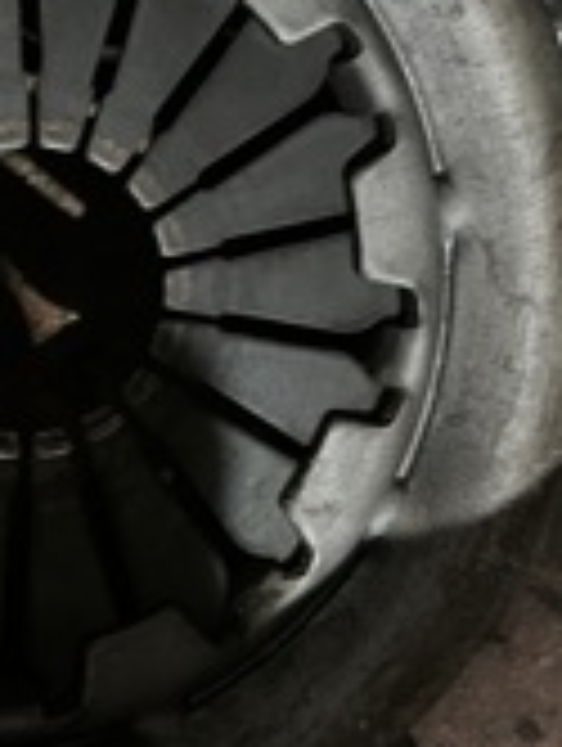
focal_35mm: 75
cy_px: 225
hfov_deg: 18.9
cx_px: -67
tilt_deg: -77.5
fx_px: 1619
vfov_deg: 25.8
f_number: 1.6
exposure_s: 1/17
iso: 1000
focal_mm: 5.1
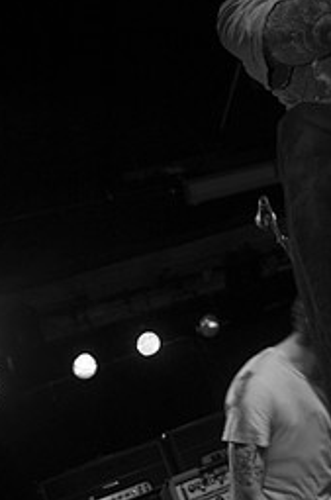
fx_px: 734
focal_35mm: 53
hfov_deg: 25.2
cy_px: 145
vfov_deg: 37.0
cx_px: 236
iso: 800
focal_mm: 20
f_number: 2.8
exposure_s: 1/100
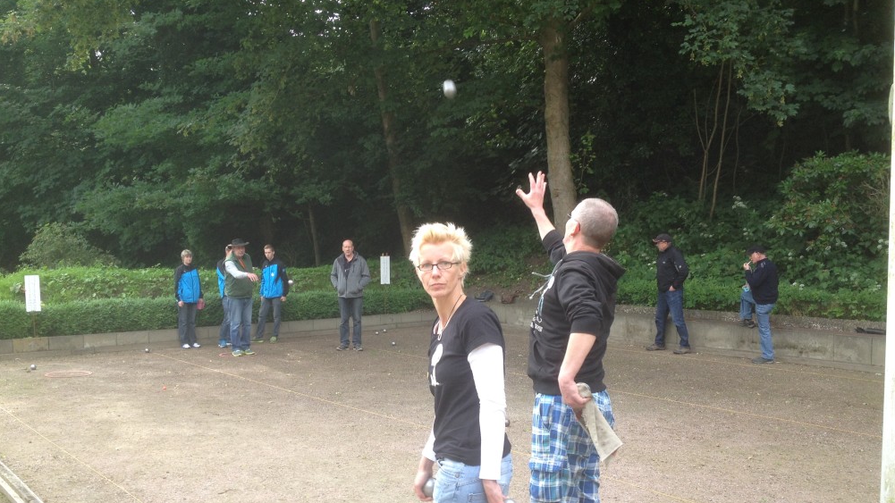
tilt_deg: -1.0
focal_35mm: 39
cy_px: 307
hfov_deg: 51.6
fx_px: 926
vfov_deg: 30.3
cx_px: 438
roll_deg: +1.2
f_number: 2.4
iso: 50
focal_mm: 4.28
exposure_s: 1/120
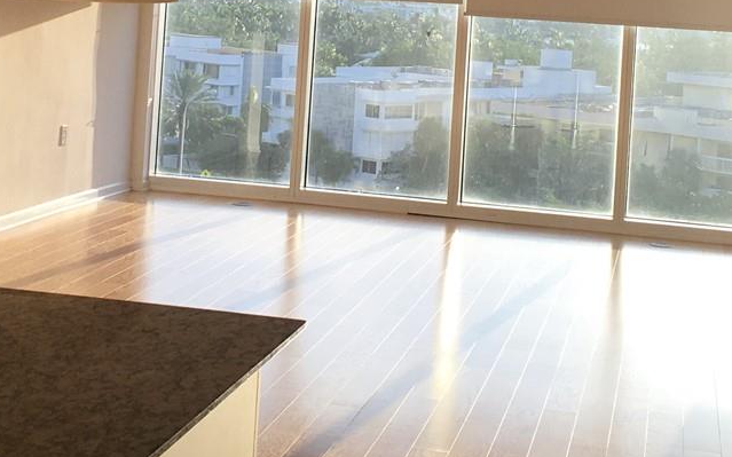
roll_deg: -4.3
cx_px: 317
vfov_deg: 16.4
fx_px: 1536
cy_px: -42
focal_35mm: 77
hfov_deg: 26.8
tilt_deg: -0.4
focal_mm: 4.15
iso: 25
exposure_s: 1/277
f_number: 2.2
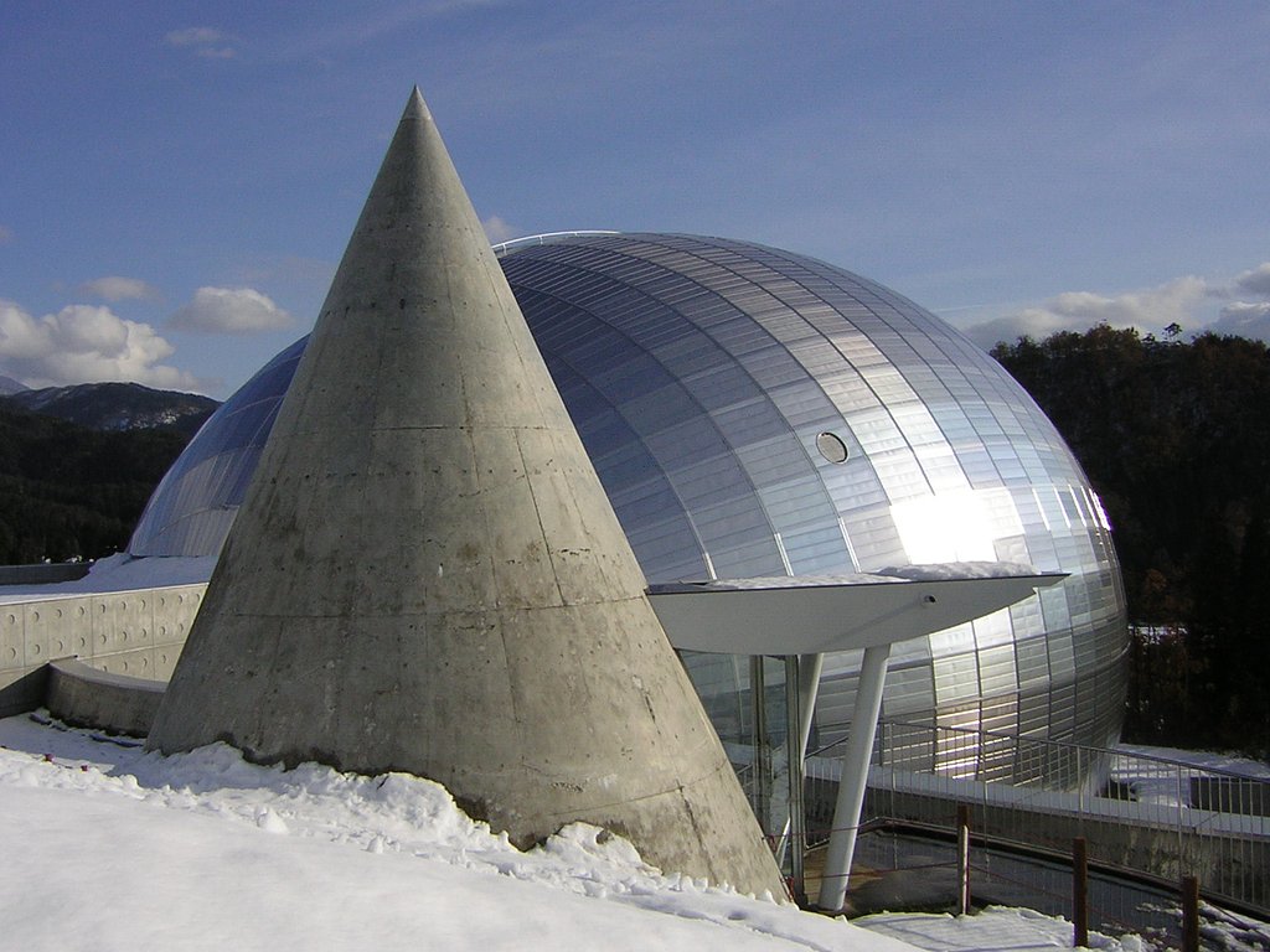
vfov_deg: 39.7
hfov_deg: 51.4
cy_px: 476
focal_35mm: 36
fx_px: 1321
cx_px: 635
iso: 50
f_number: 5.2
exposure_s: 1/651
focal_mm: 4.7
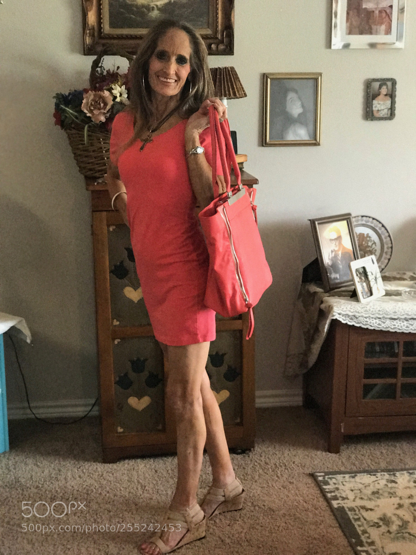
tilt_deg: -13.7
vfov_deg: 33.8
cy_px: 278
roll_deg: +0.1
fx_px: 913
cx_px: 208
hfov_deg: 25.7
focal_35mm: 57
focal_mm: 6.6
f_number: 2.8
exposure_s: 1/60
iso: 500
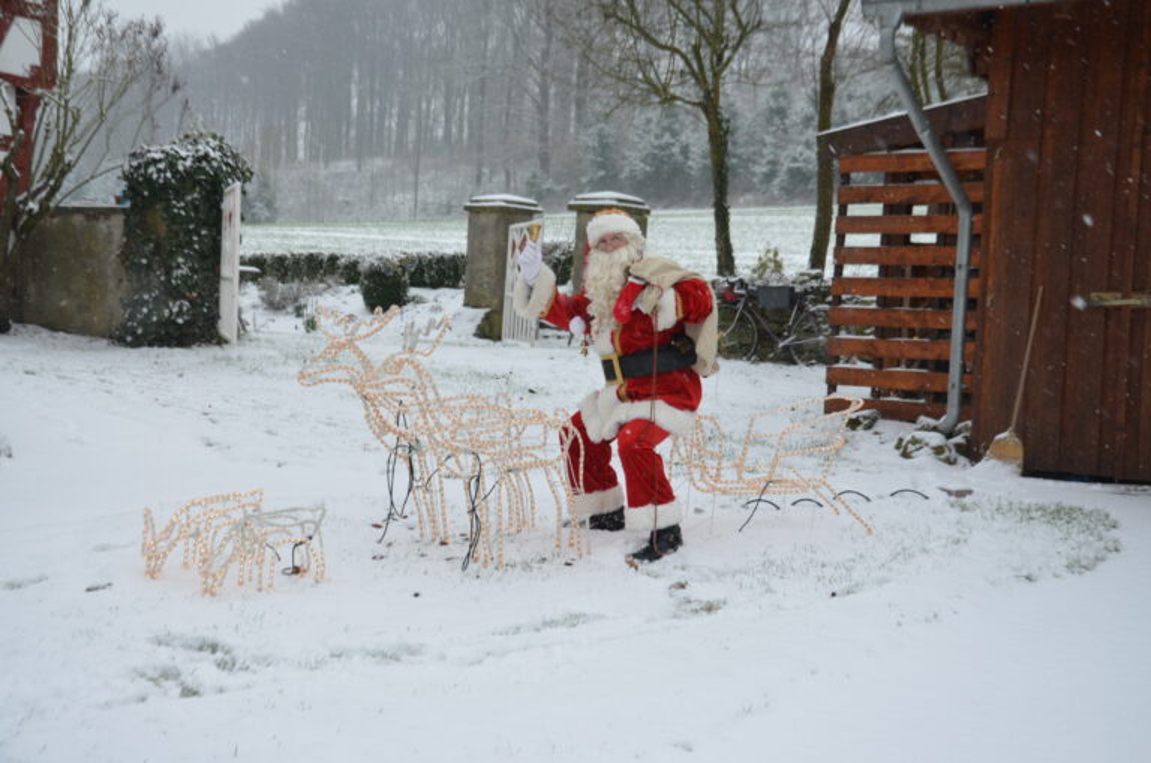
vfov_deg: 25.7
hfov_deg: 37.9
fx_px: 1675
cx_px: 576
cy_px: 382
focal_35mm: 52
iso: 200
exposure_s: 1/200
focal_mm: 35
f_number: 7.1
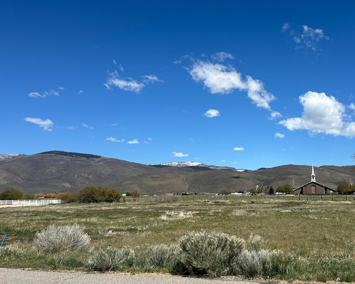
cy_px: 141
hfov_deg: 48.6
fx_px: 389
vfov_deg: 40.2
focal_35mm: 37
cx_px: 224
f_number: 1.78
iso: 80
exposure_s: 1/7042
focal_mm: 6.86
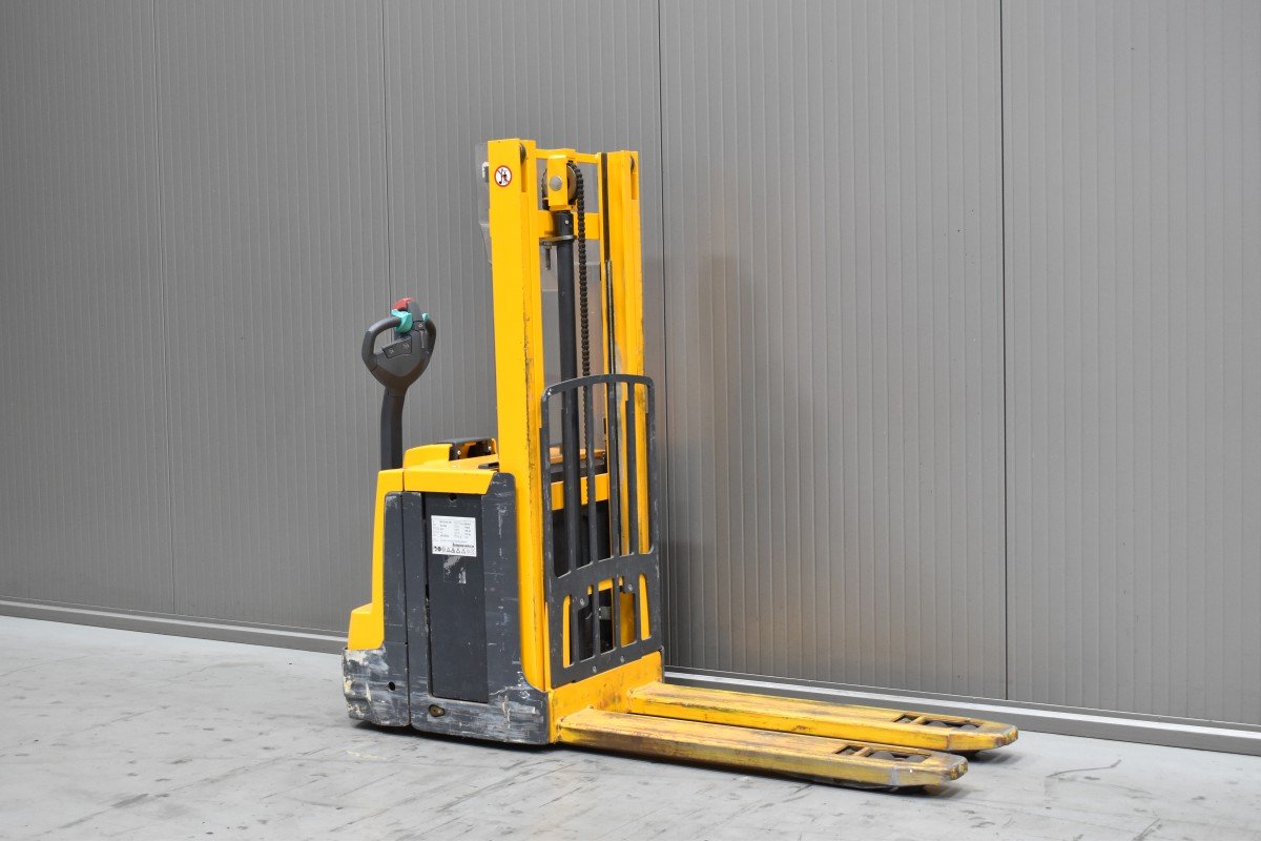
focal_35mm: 51
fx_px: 1786
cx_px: 630
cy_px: 420
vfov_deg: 26.5
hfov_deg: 38.9
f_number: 5.6
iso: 1250
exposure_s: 1/30
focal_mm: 34
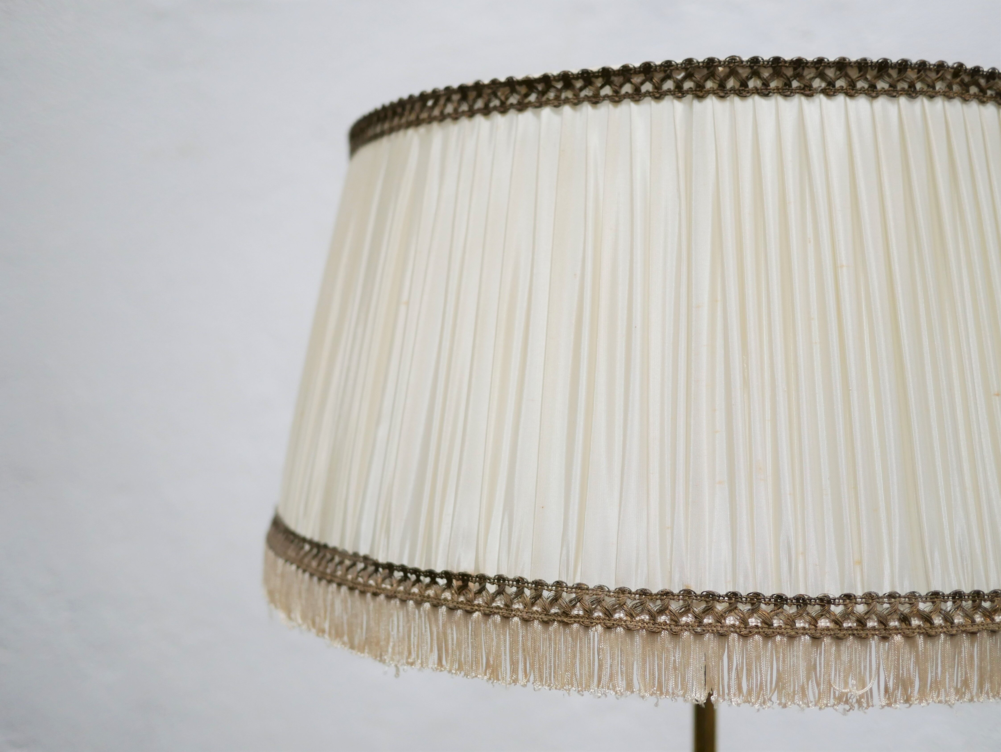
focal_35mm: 40
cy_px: 376
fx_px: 1157
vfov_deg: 36.0
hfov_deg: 46.8
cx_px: 500
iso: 640
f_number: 1.7
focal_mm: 20
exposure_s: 1/60
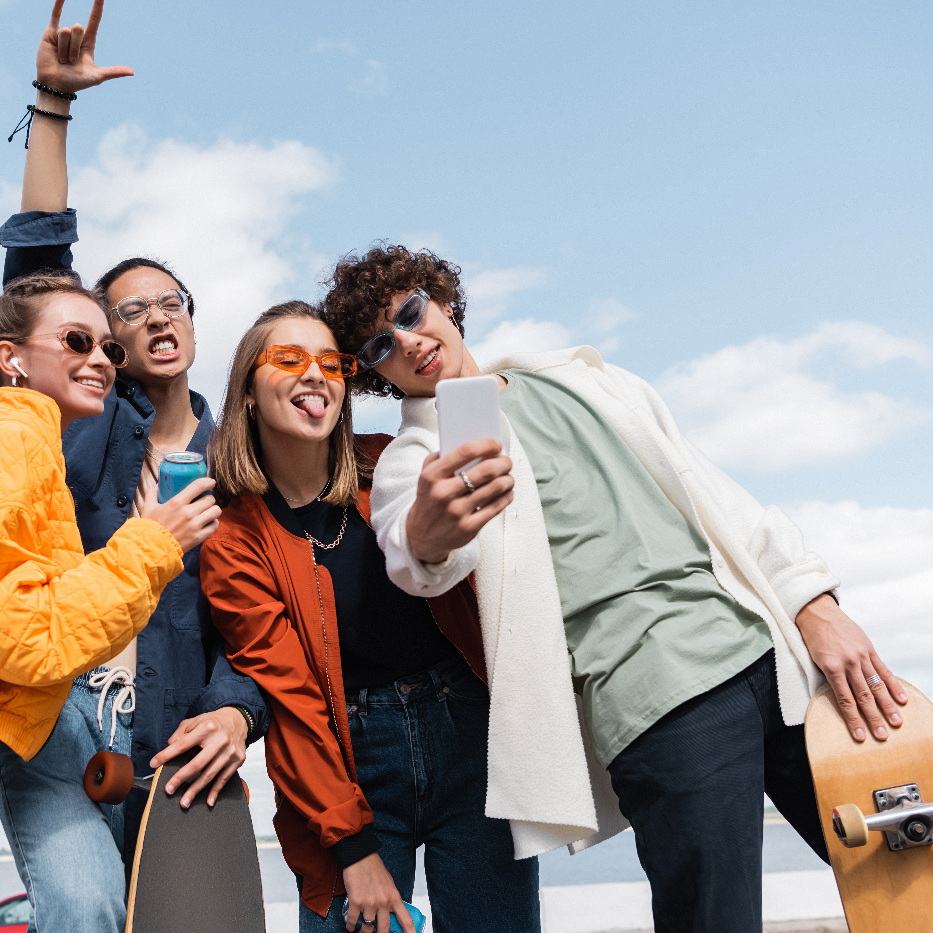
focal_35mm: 43
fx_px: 1311
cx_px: 305
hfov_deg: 38.7
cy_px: 477
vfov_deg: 39.2
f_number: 4
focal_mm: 31
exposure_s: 1/1250
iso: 160
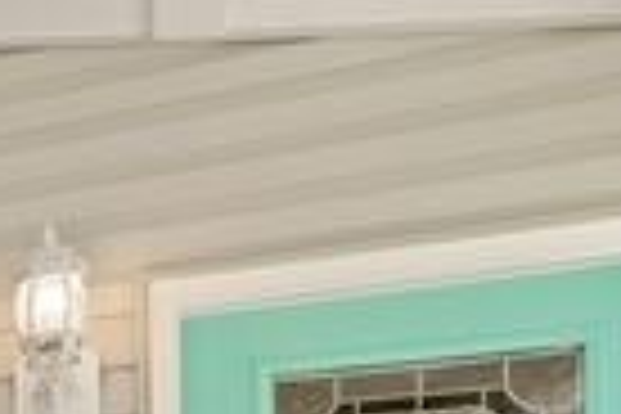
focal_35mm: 65
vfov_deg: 17.6
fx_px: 1121
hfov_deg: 21.7
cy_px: 706
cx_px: -459
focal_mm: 14
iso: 250
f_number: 7.1
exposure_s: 1/100
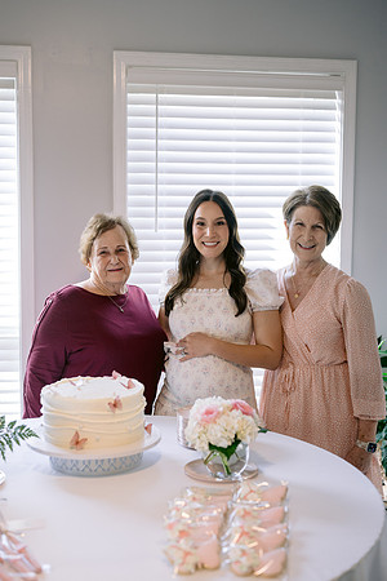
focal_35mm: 50
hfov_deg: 27.0
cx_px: 194
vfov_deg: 39.6
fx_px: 806
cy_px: 290
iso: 400
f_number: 2.8
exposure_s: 1/200
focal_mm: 50
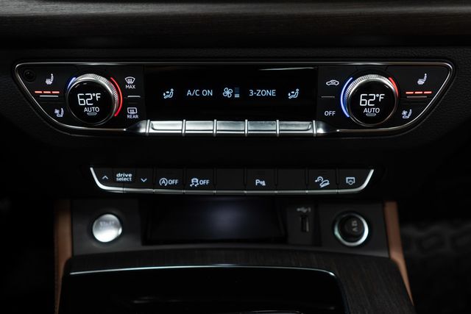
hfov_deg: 46.4
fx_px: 550
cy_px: 157
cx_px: 236
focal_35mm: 42
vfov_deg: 31.9
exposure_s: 1/40
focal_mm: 28
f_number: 3.2
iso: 640
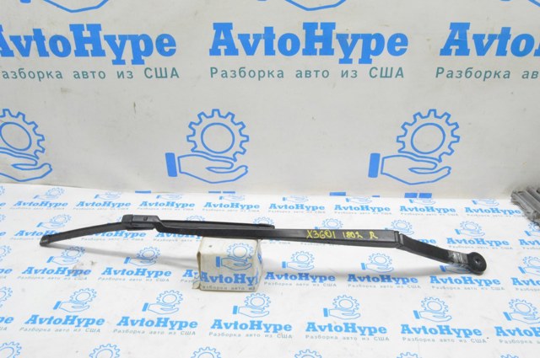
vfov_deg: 43.5
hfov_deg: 62.0
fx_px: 449
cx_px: 270
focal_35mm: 30
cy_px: 179
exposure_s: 1/15
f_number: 20
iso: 6400
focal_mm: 20
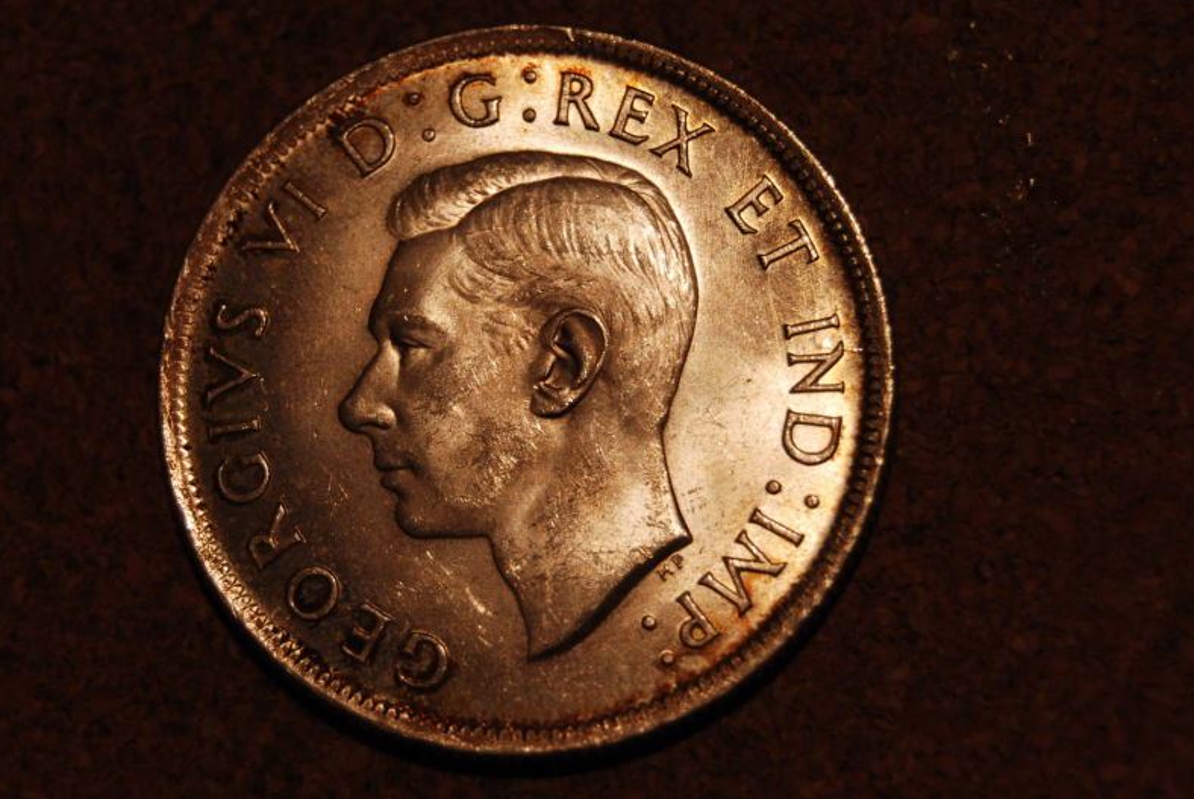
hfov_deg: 19.5
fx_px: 3473
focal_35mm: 105
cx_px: 552
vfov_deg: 13.1
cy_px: 359
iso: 160
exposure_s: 1/125
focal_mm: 55
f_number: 5.6
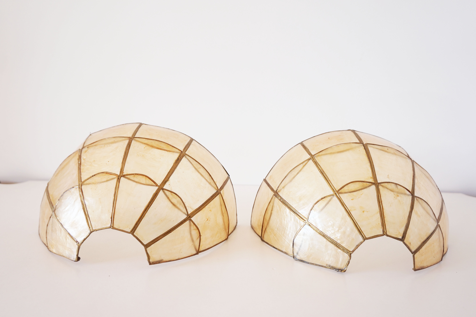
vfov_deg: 43.6
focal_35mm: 30
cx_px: 238
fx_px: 396
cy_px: 158
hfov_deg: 62.0
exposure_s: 1/60
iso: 100
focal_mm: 20
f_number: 4
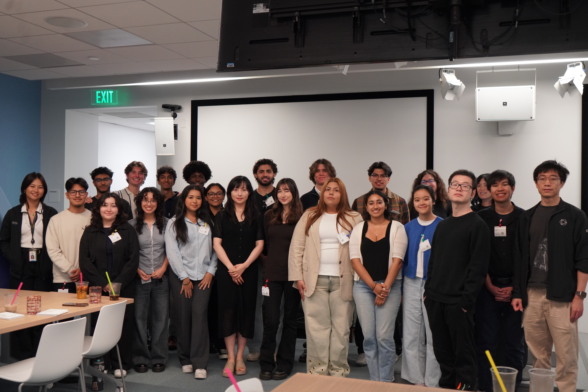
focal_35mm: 39
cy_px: 196
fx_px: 637
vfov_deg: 34.2
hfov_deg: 49.6
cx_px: 294
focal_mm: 39
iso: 2500
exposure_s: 1/160
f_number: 4
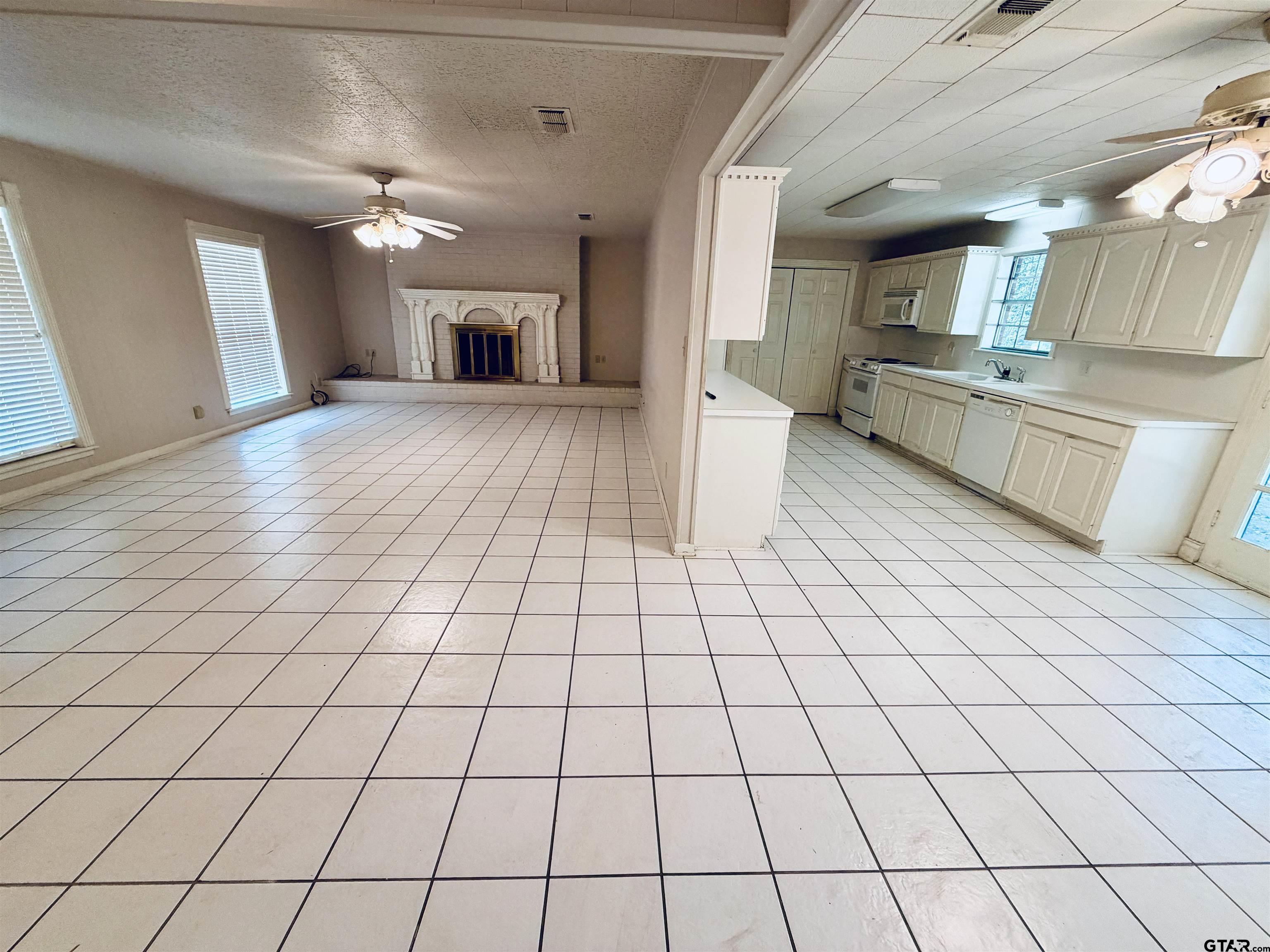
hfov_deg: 102.1
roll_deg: -1.6
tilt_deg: -19.0
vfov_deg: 85.7
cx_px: 635
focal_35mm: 14
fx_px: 514
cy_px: 476
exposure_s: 1/120
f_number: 2.2
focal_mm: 2.22
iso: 200
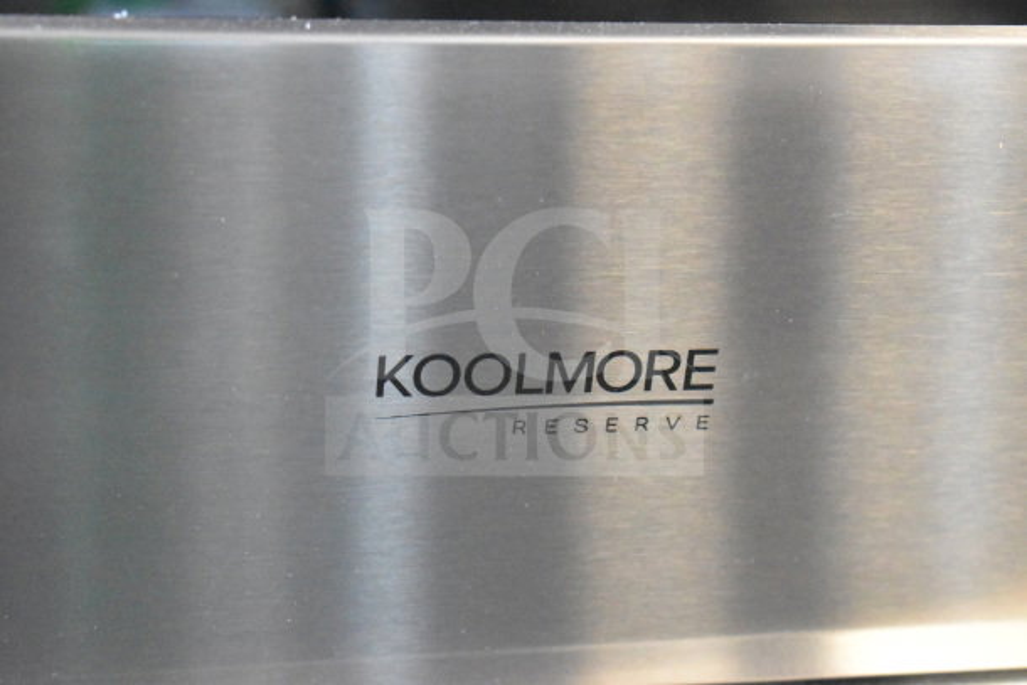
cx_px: 514
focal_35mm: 82
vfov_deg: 16.6
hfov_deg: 24.6
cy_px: 342
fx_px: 2354
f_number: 5.6
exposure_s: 1/100
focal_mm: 55
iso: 18000
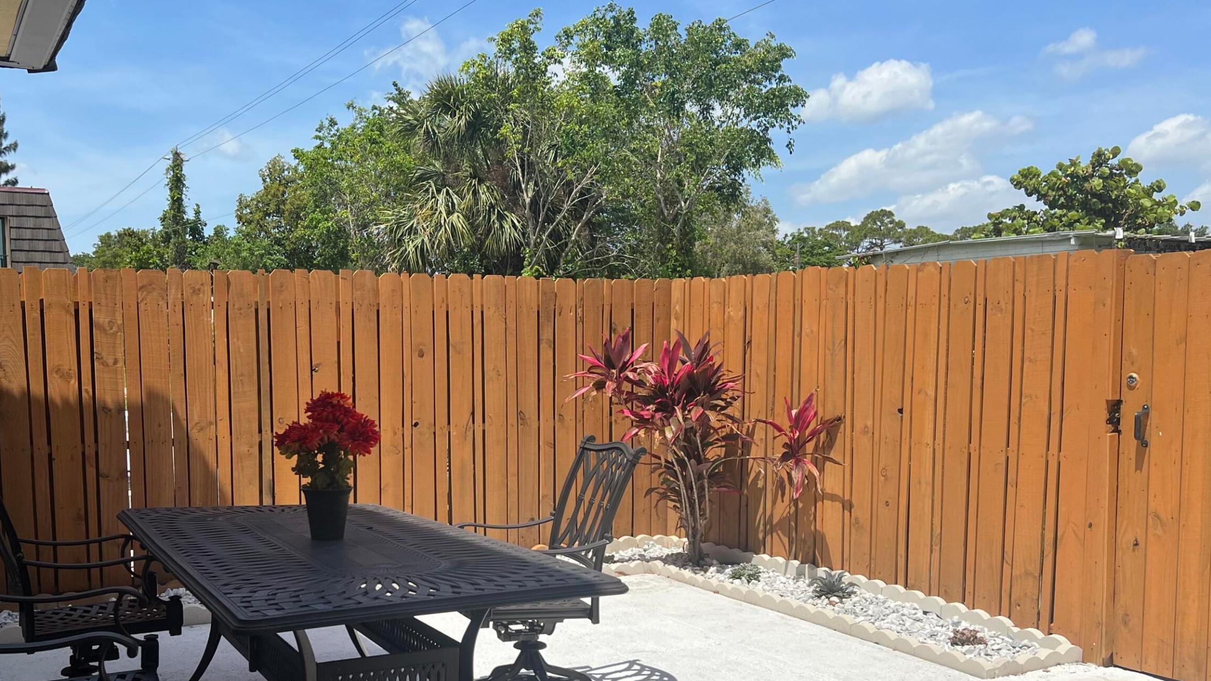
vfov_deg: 31.8
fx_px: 1188
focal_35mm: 37
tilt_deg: -6.0
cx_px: 540
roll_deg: +0.3
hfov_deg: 53.9
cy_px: 435
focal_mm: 5.7
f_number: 1.5
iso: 50
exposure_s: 1/5319
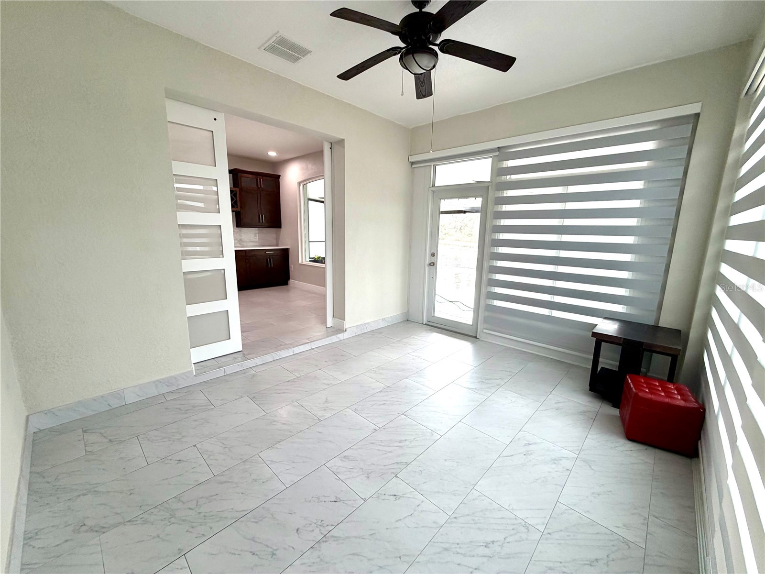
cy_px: 287
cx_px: 382
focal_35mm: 14
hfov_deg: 102.1
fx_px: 309
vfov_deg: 85.7
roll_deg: -0.9
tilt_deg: -10.0
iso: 100
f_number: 2.2
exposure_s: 1/120
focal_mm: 2.22
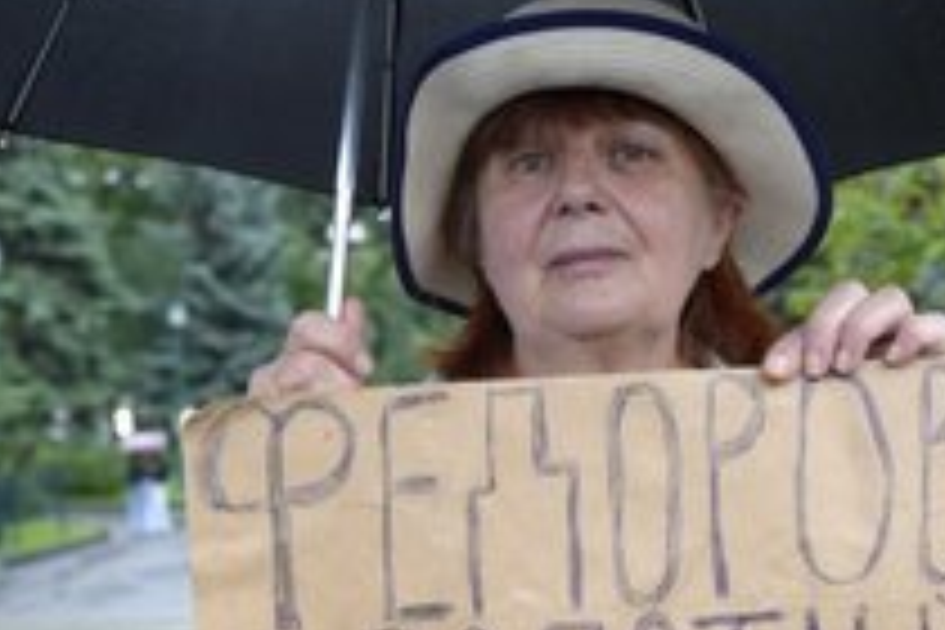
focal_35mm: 61
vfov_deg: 21.9
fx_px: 1601
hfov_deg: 32.8
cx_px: 576
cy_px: 538
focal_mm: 32
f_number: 4
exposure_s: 1/160
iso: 5000
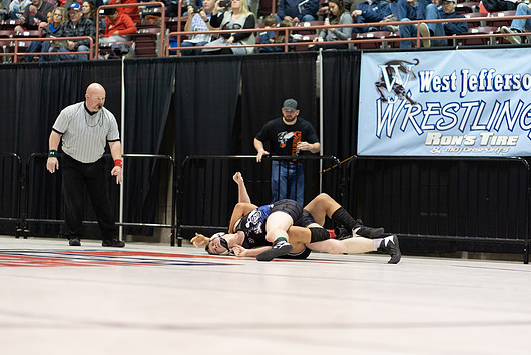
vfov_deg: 14.7
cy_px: 183
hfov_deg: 21.9
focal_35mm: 93
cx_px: 286
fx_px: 1372
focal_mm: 85
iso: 2000
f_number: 1.8
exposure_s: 1/500
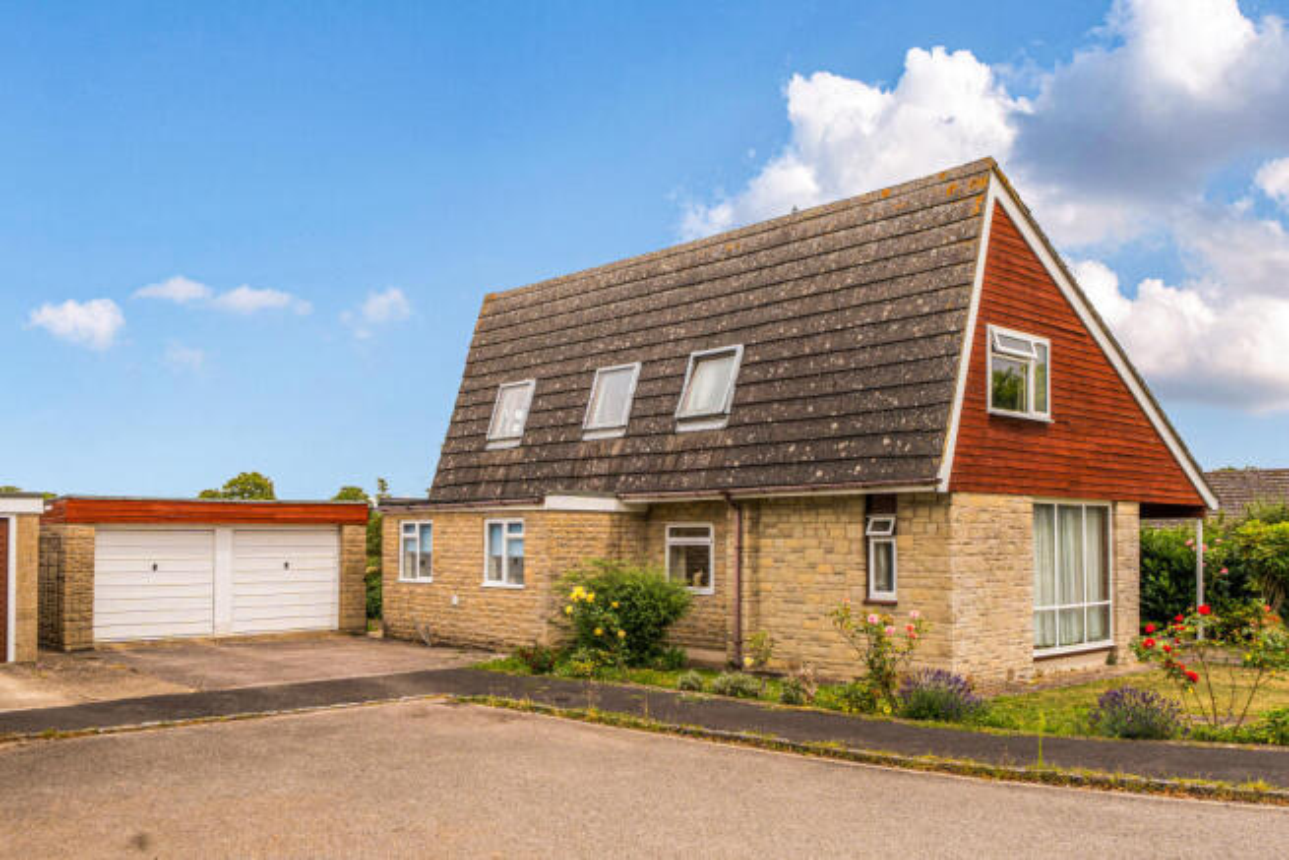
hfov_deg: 61.9
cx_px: 644
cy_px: 430
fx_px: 1074
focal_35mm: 30
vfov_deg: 43.6
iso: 400
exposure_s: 1/400
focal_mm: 20
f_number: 8
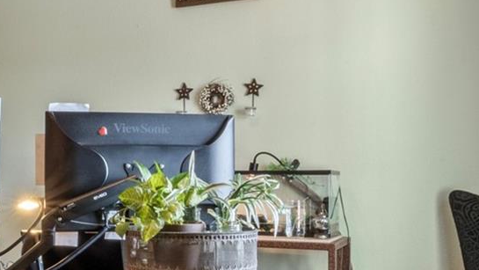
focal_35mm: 59
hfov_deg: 34.2
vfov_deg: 20.4
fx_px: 750
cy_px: 174
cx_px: 88
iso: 250
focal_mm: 15
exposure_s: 6
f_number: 9
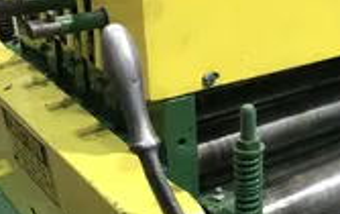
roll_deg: -3.5
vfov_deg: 18.3
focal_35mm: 71
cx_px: 322
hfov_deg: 27.6
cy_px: 171
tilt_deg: -30.6
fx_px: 659
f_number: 1.8
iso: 50
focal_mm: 4
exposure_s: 1/15
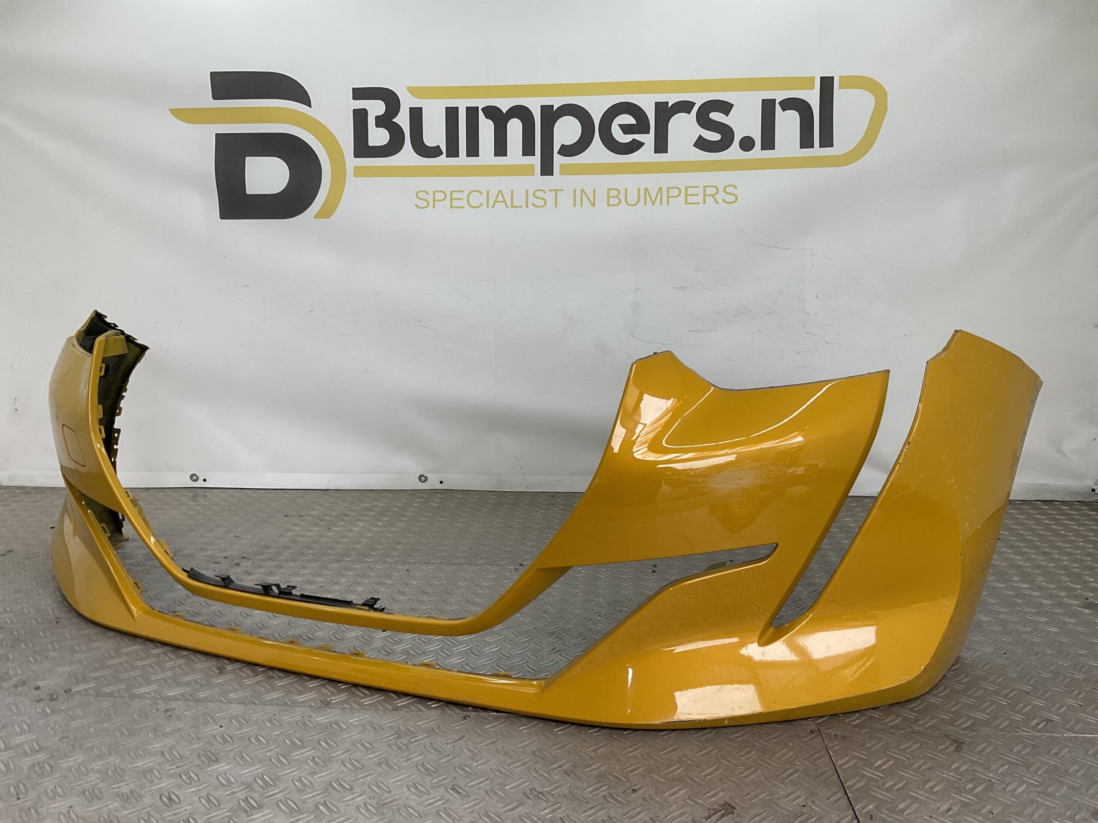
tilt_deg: -9.9
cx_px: 549
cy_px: 412
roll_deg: -1.0
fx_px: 920
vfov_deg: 48.2
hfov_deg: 61.7
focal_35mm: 29
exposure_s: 1/239
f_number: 1.8
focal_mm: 3
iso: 16
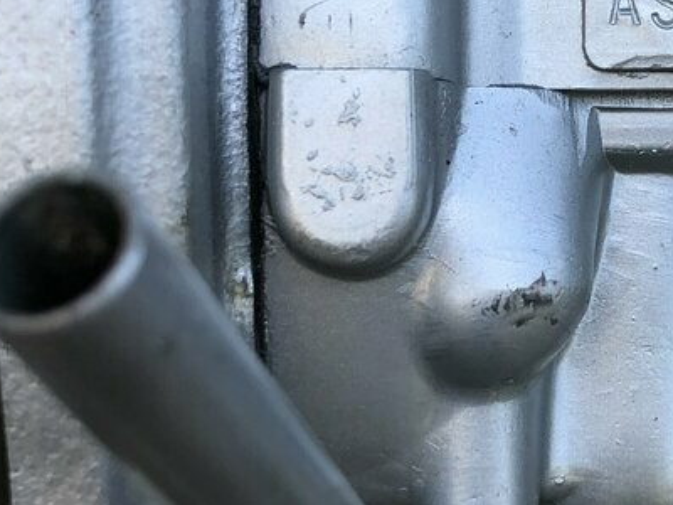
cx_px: 607
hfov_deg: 22.7
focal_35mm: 84
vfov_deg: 17.5
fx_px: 1633
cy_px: 192
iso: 20
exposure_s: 1/348
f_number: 1.8
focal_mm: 3.99
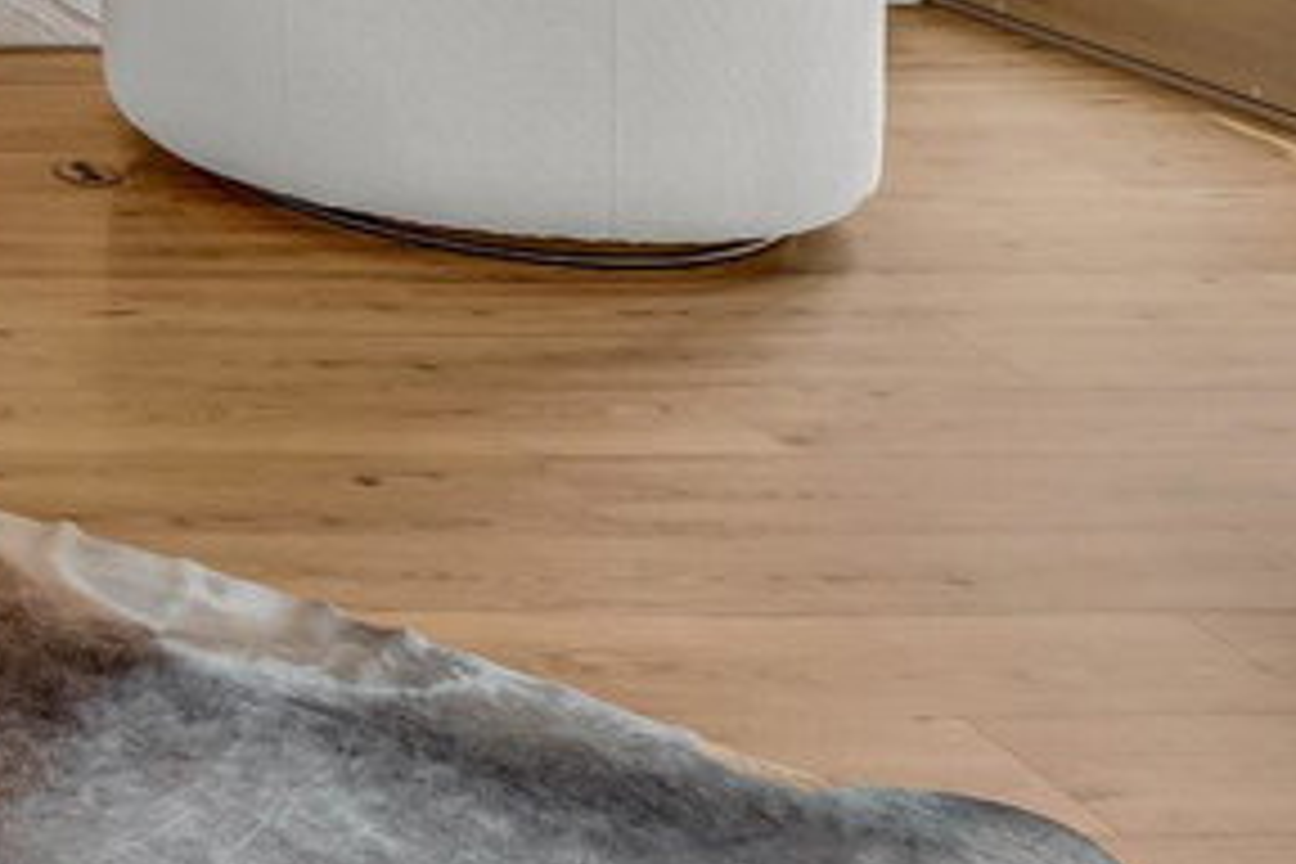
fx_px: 2304
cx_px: -860
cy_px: -580
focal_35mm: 64
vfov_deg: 17.9
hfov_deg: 22.6
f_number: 8
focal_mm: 16
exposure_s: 1/13
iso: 640
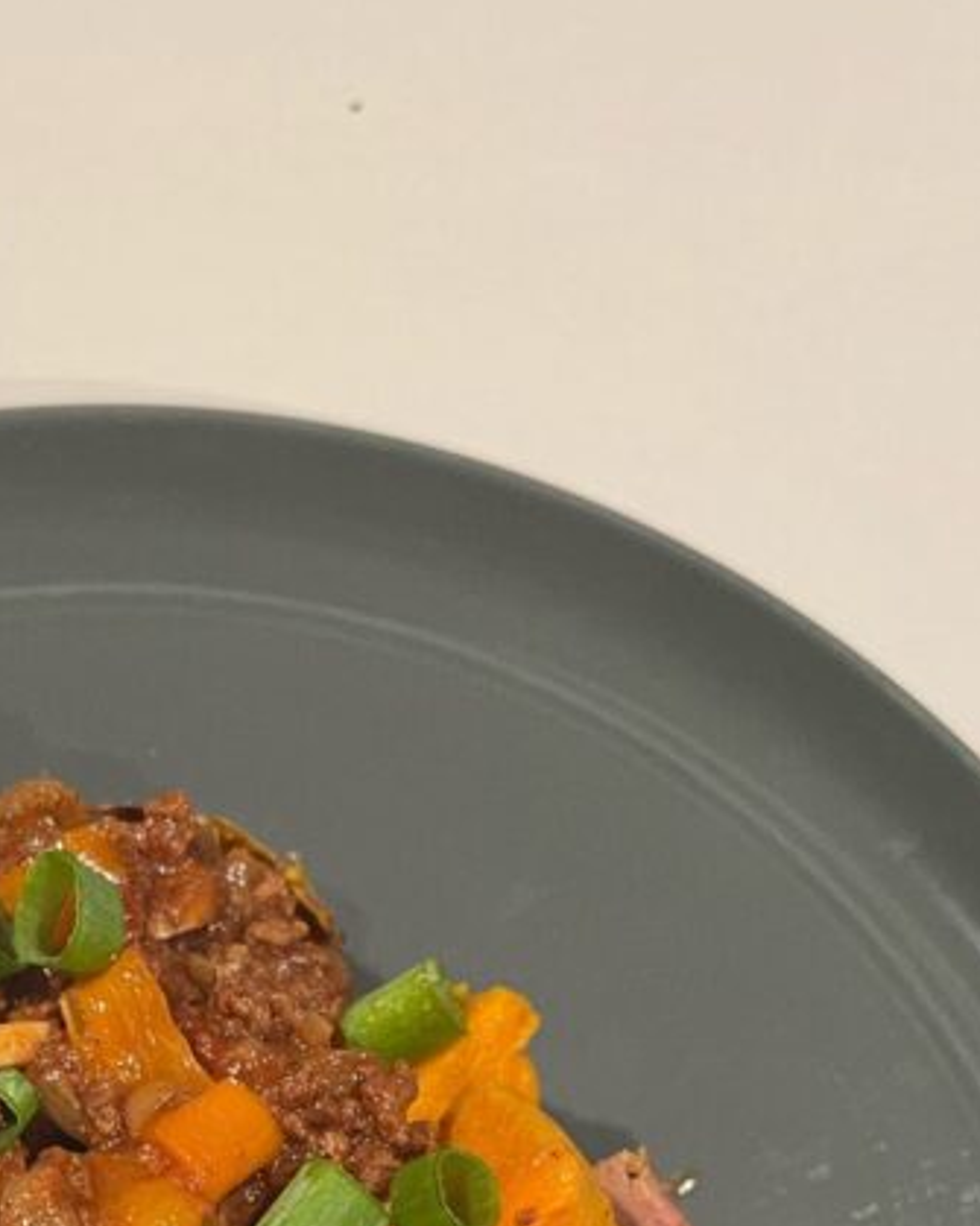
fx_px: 2249
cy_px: 1460
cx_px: 108
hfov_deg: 23.9
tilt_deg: -72.6
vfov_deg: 27.0
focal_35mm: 62
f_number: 1.5
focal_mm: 5.7
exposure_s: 1/60
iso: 200
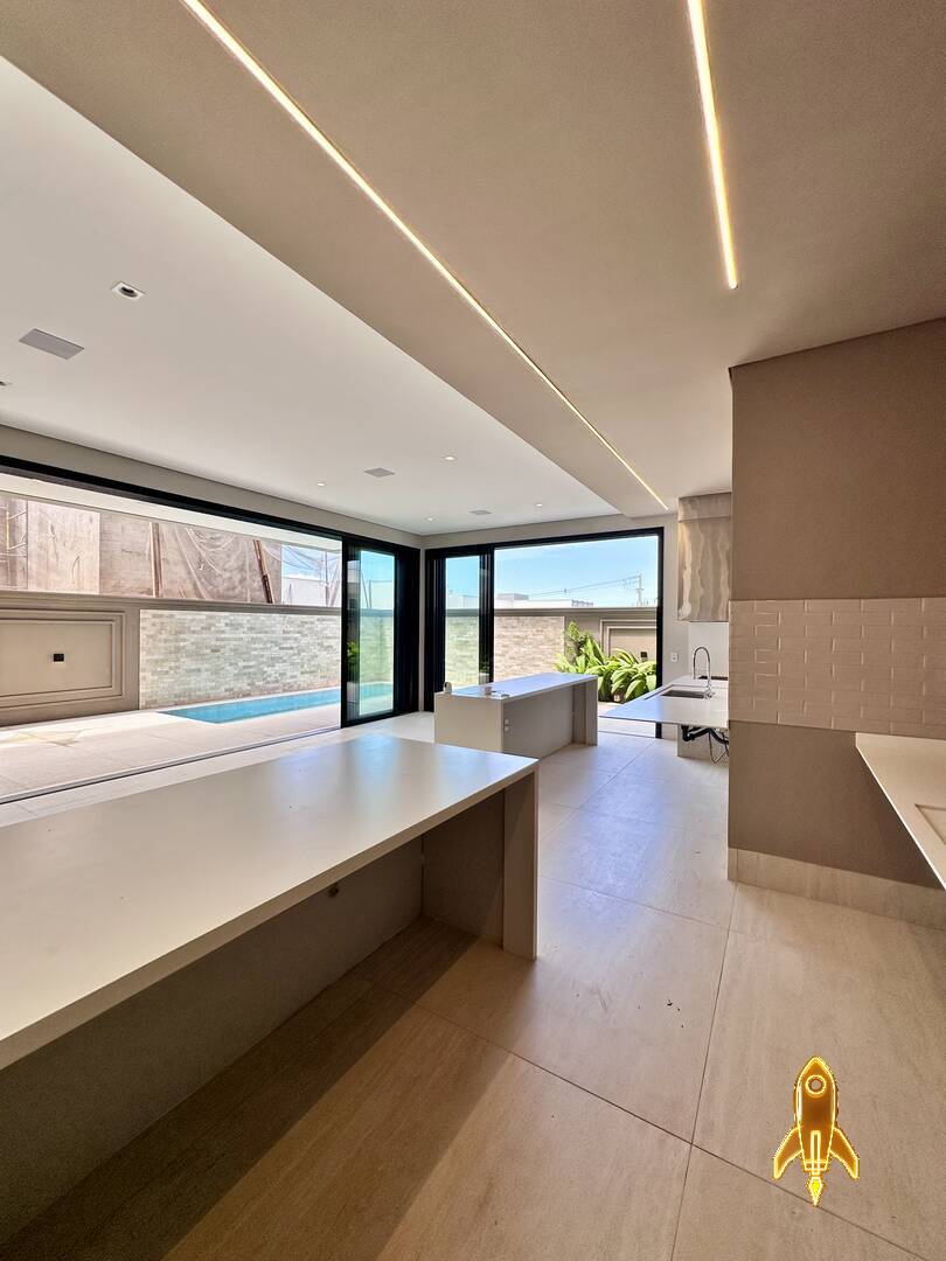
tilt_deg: +2.0
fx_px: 510
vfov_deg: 102.1
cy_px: 630
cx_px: 473
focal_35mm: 14
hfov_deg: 85.7
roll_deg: -0.8
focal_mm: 2.22
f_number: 2.2
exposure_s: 1/330
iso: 40
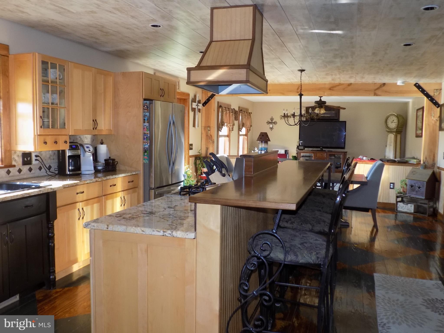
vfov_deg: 46.8
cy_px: 166
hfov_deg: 60.0
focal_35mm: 30
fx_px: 385
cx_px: 222
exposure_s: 1/30
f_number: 3.3
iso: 200
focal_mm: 5.3
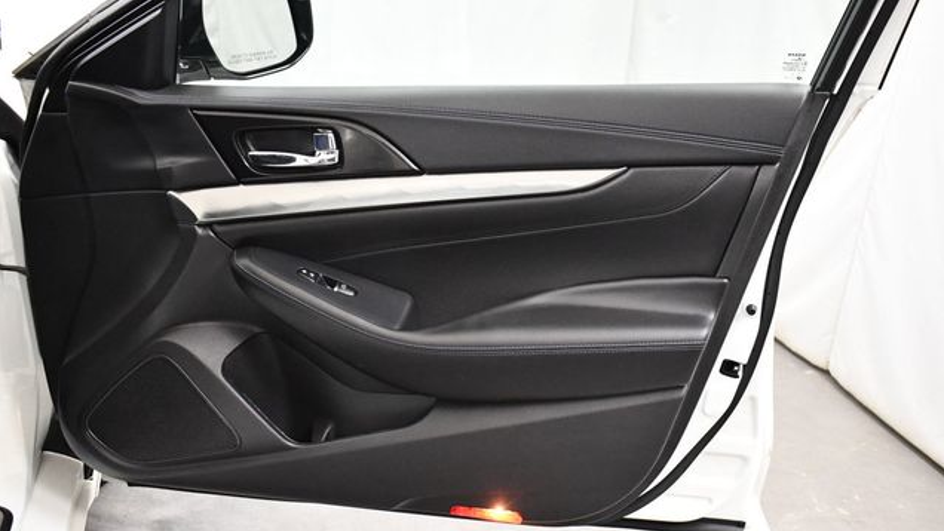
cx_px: 473
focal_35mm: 38
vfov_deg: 31.2
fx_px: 951
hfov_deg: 52.8
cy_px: 306
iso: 3200
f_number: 3.5
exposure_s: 1/100
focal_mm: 18
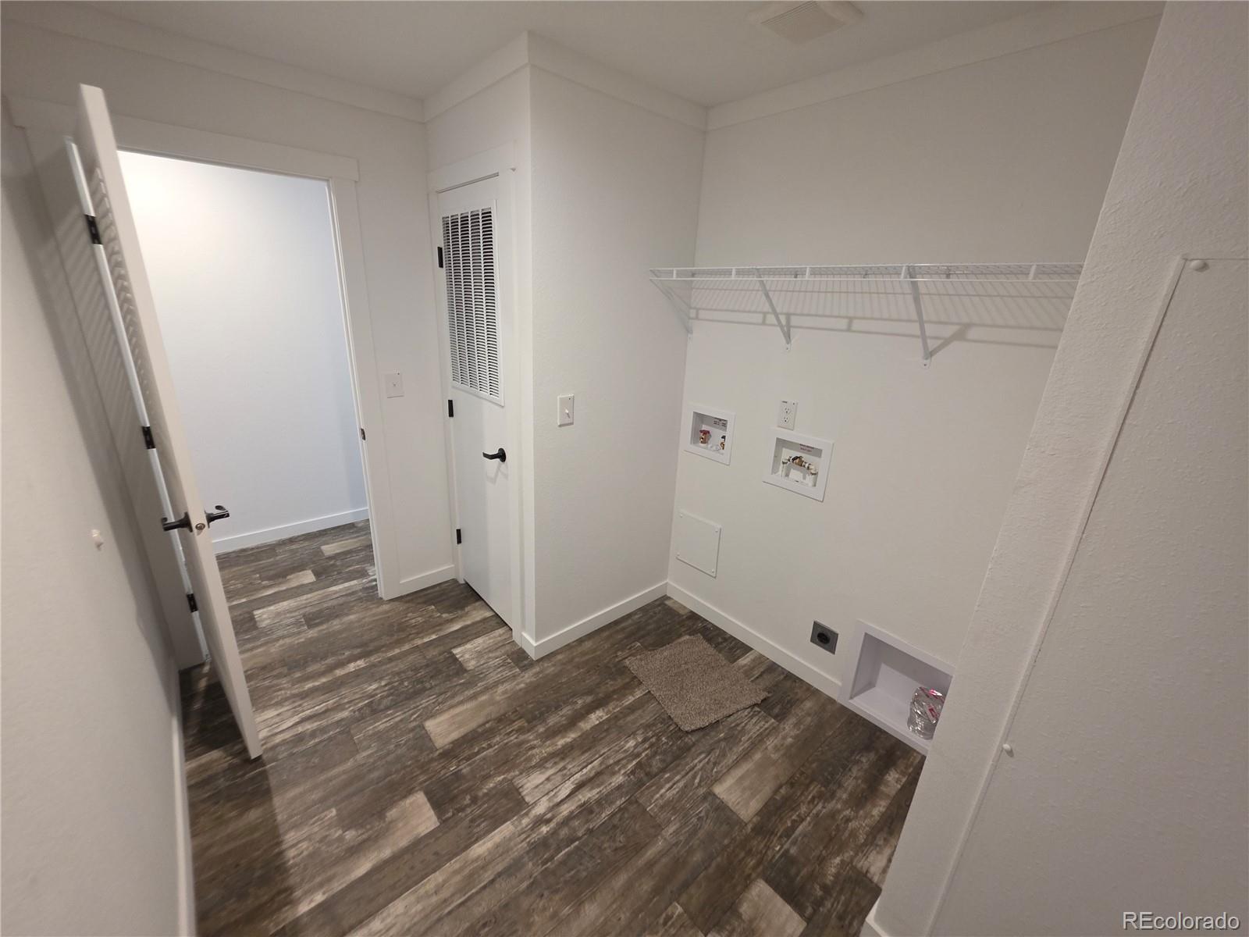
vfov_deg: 89.9
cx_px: 624
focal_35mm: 13
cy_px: 468
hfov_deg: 106.2
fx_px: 469
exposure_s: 1/60
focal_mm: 2.2
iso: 320
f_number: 1.9
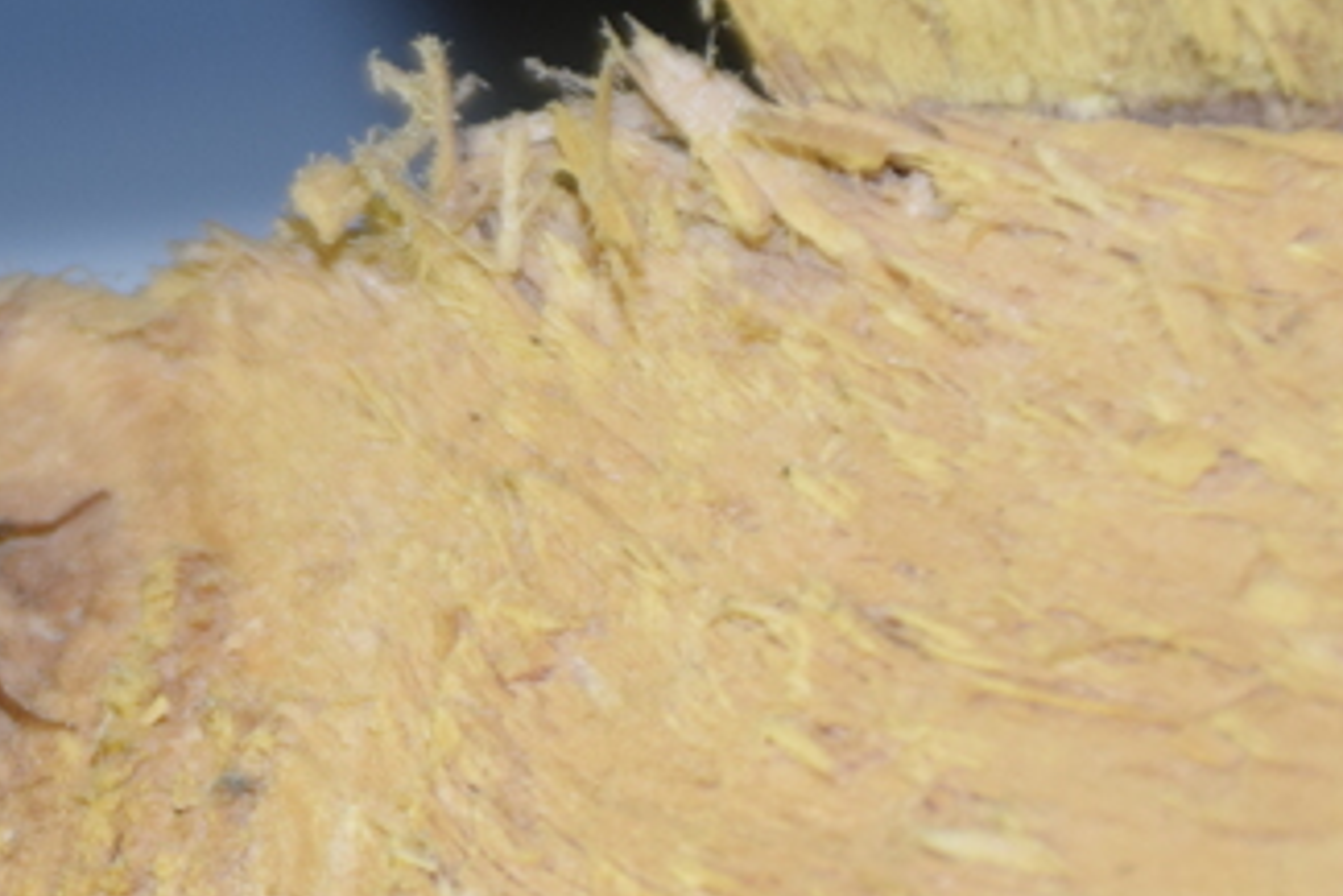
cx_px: 190
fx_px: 23139
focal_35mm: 620
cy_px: 851
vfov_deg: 2.2
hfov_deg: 3.3
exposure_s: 1/60
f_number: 5.6
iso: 500
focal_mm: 140
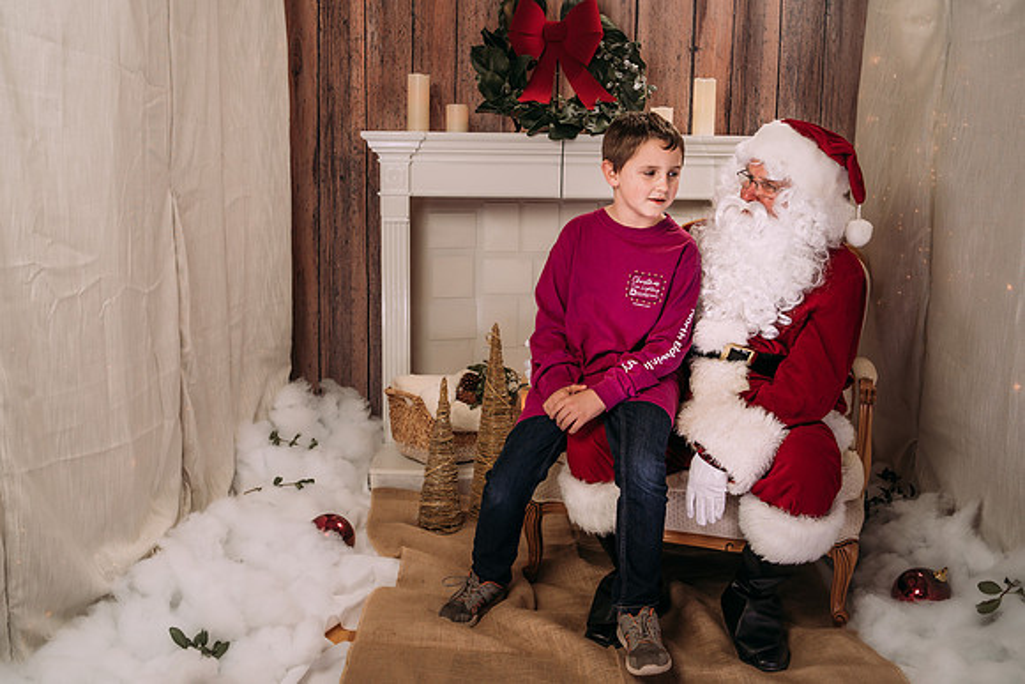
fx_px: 1111
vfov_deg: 34.2
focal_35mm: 39
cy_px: 339
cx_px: 485
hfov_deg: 49.5
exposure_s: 1/125
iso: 200
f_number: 5.6
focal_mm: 35
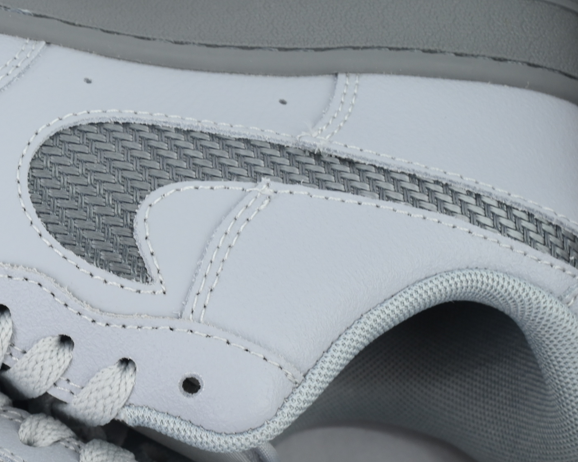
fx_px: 1454
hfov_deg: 21.3
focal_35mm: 85
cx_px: -62
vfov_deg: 17.8
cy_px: 416
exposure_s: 1/100
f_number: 10
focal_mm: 31
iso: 400
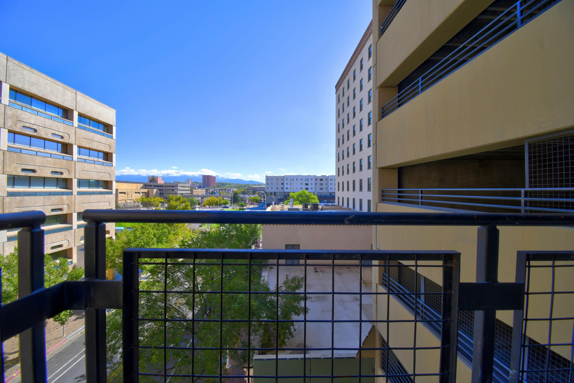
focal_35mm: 15
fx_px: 239
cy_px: 192
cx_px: 287
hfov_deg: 100.4
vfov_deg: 77.3
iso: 100
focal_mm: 10
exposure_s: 1/200
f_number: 6.3
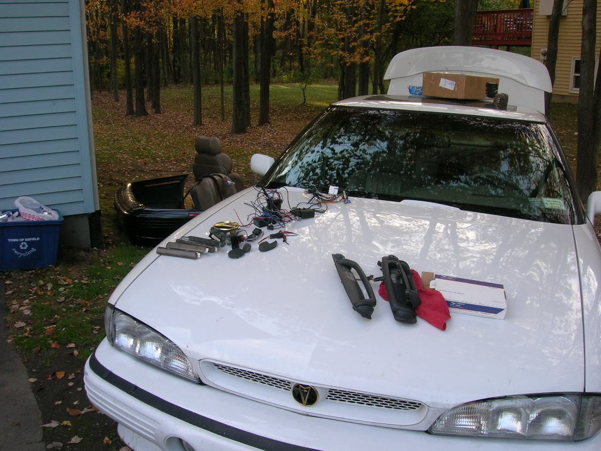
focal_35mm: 35
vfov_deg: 40.7
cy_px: 226
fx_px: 608
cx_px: 300
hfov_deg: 52.6
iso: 50
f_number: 4.9
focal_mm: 5.8
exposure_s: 1/32.2
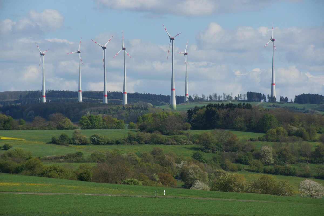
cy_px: 108
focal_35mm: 225
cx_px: 162
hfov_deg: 9.1
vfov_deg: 6.1
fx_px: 2025
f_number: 9.5
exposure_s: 1/1000
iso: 400
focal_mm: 150
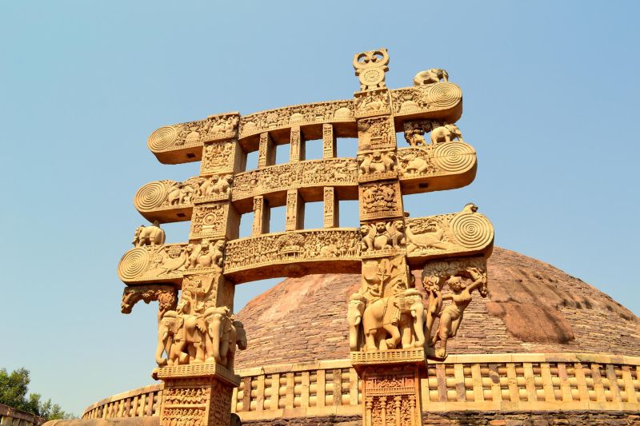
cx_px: 320
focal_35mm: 30
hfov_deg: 61.9
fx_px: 533
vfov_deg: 43.6
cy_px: 213
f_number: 11
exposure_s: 1/500
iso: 400
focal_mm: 20
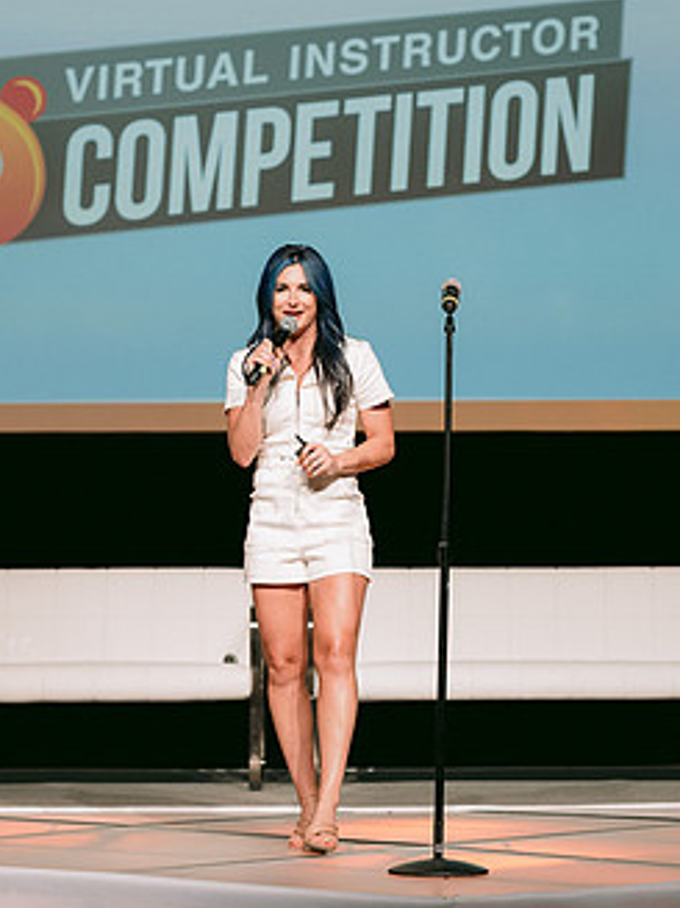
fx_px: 3800
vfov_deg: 13.6
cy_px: 415
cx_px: 400
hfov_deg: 10.2
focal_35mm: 145
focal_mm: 85
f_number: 2.8
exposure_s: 1/200
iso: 400
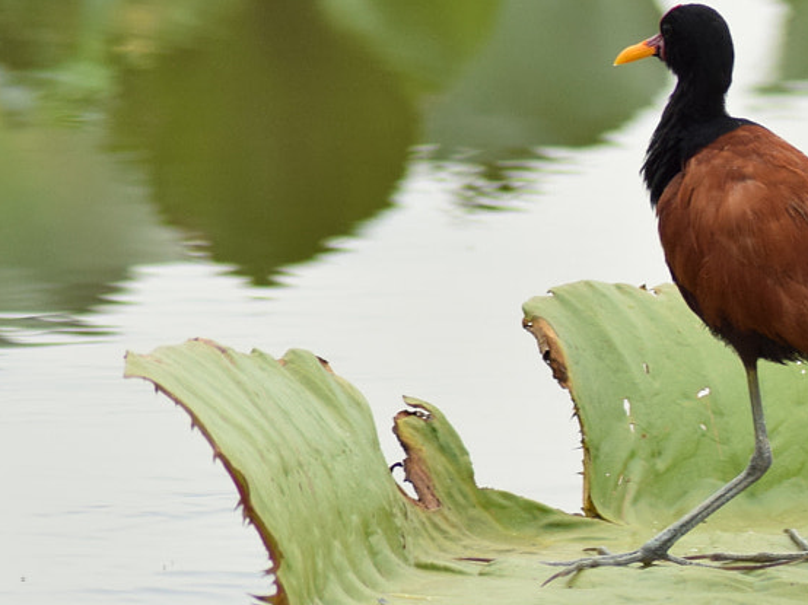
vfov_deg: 2.0
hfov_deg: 2.6
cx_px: 849
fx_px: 17499
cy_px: 309
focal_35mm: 750
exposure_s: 1/1250
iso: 640
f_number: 7.1
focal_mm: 180
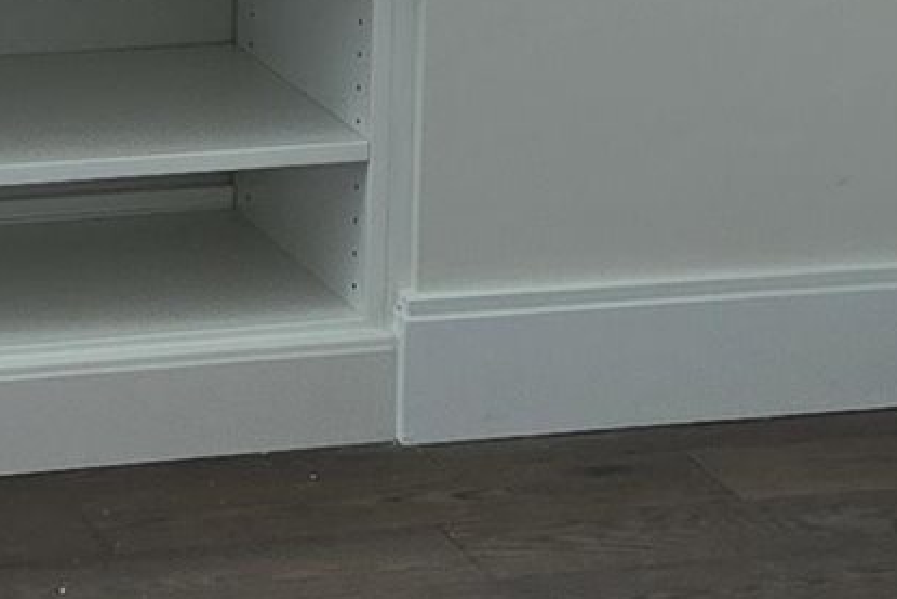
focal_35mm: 177
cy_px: -603
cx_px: 376
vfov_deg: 7.5
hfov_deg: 11.6
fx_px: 4412
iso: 40
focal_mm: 5.4
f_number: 1.8
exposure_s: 1/120
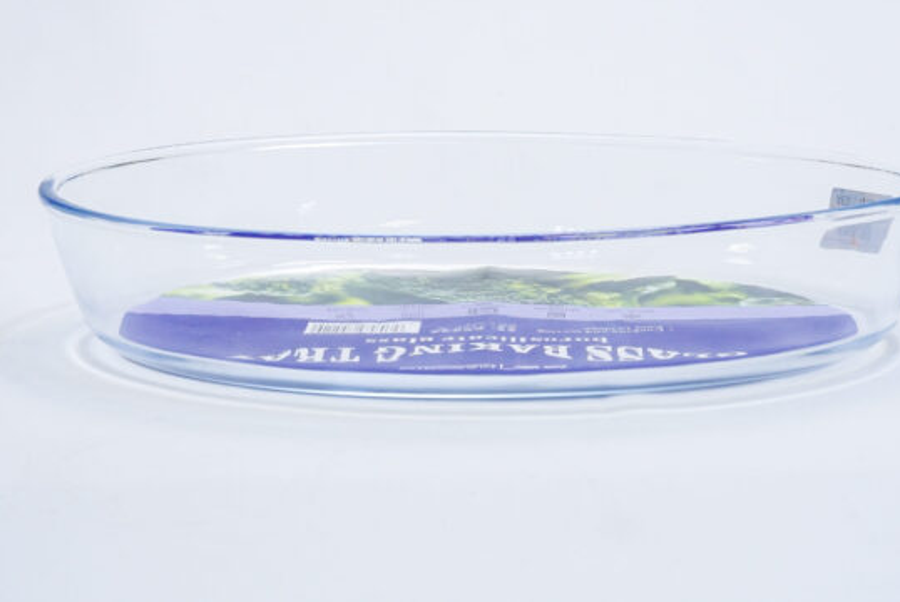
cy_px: 214
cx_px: 477
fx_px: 2052
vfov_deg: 16.7
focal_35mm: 82
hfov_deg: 24.7
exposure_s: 1/125
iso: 3200
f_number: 13
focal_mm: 63
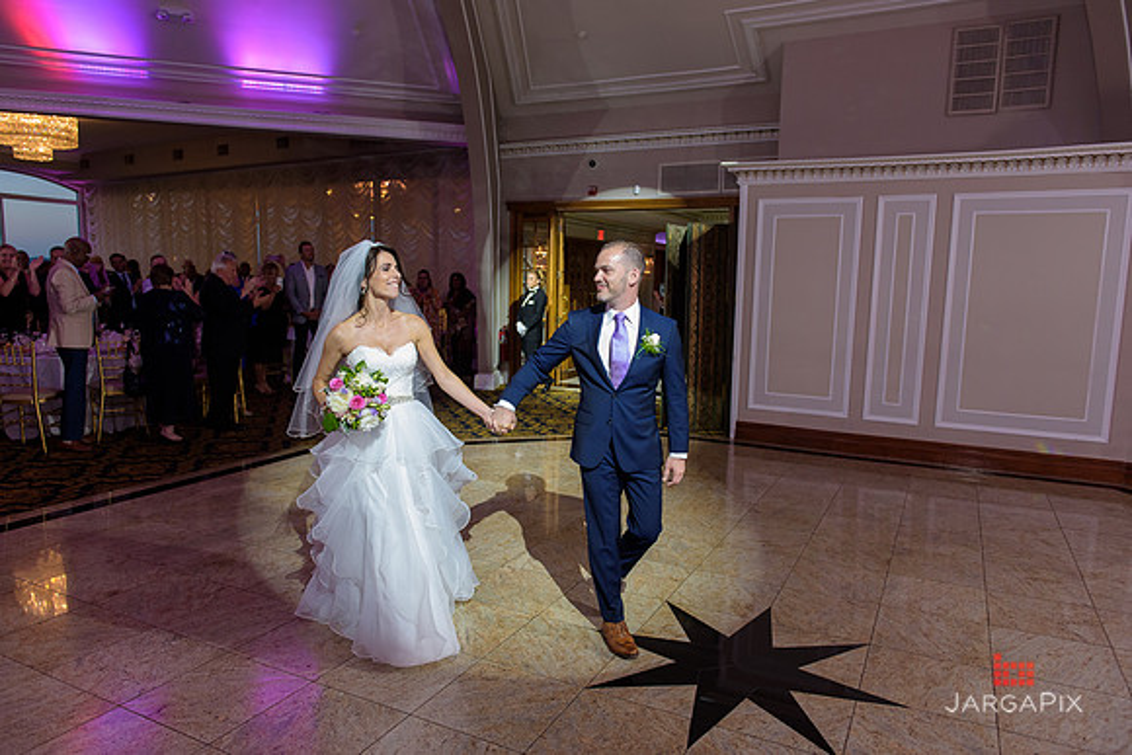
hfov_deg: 73.7
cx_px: 566
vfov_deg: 53.2
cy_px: 378
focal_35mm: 24
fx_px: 755
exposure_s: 1/125
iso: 1000
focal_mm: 24
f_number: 3.2
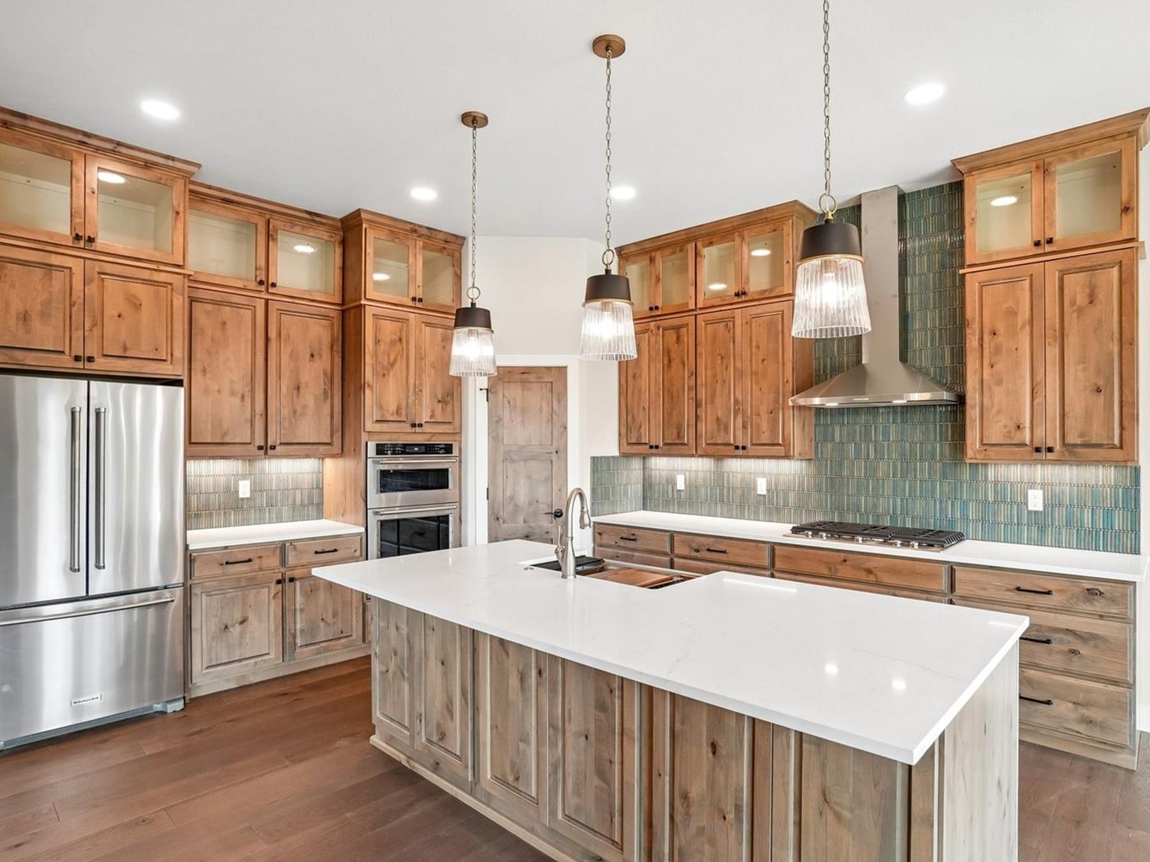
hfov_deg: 85.9
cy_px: 446
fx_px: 617
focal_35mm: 19
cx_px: 600
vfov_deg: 69.9
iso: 400
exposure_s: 1/40
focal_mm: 11
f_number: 8
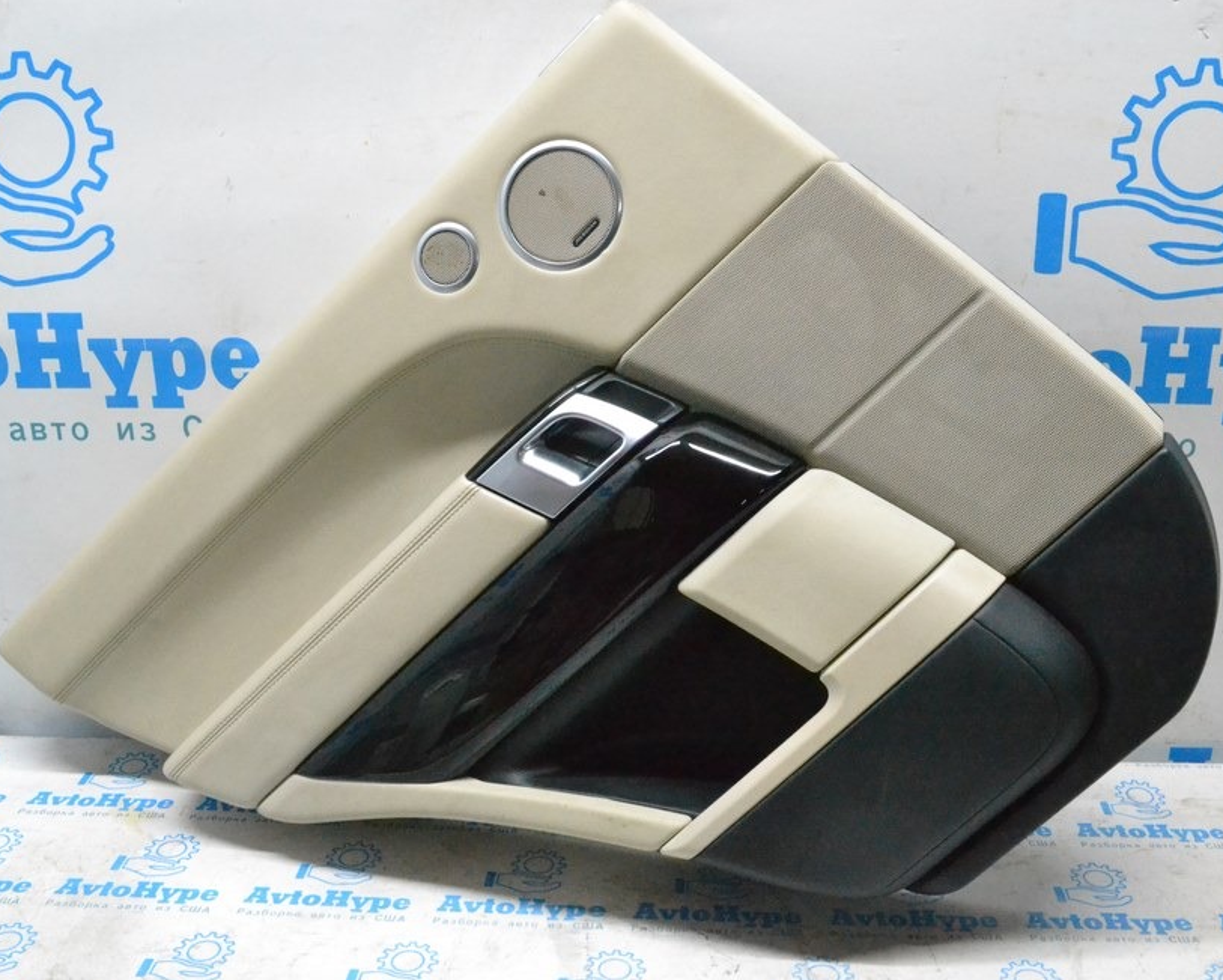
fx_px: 1412
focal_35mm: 39
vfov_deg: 38.2
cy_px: 482
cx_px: 683
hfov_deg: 46.7
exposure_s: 1/125
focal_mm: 22
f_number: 10
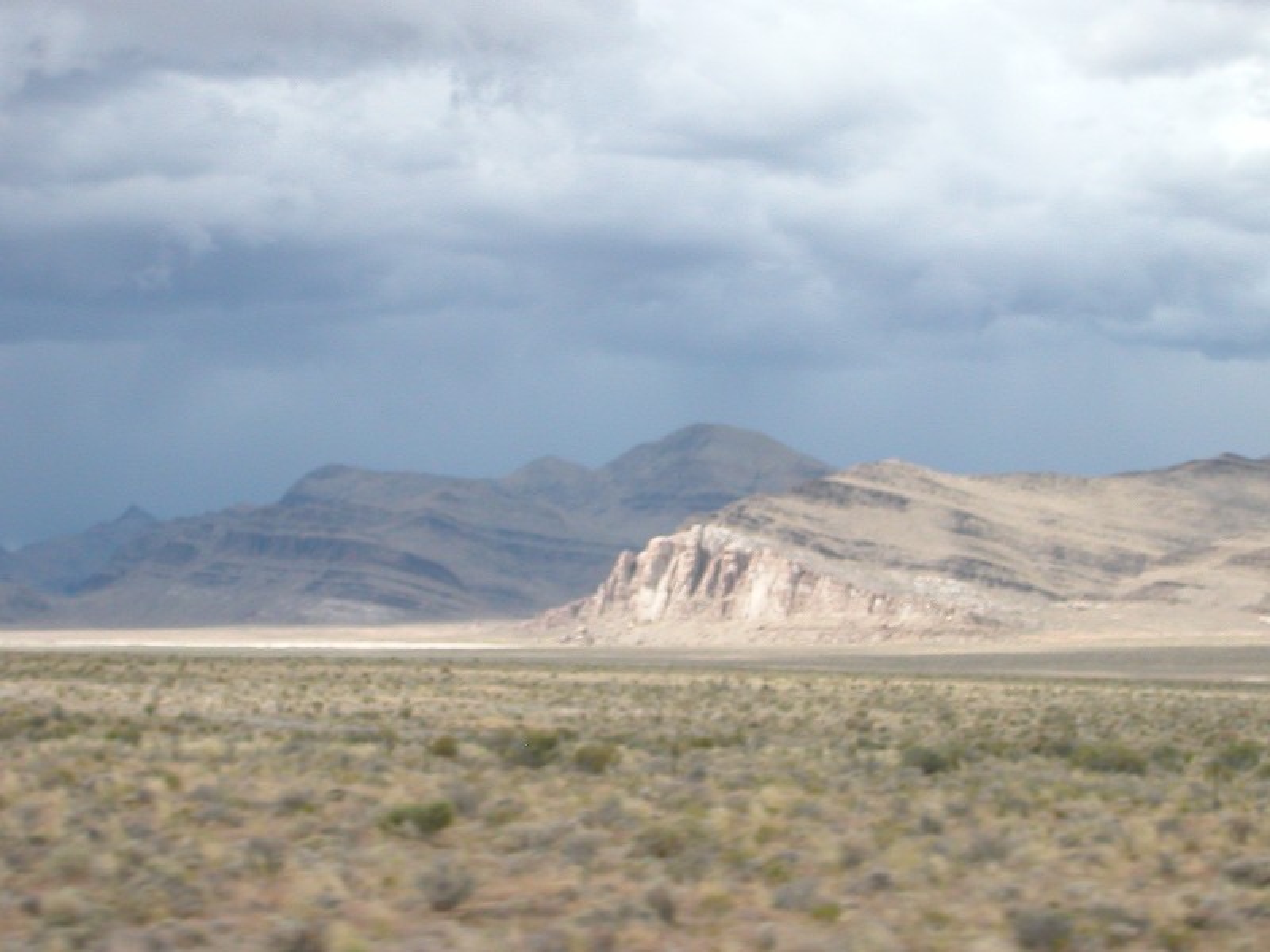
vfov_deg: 17.0
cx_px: 635
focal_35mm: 87
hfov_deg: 22.5
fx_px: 3192
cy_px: 476
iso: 100
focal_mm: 13.3
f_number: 4.3
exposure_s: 1/554
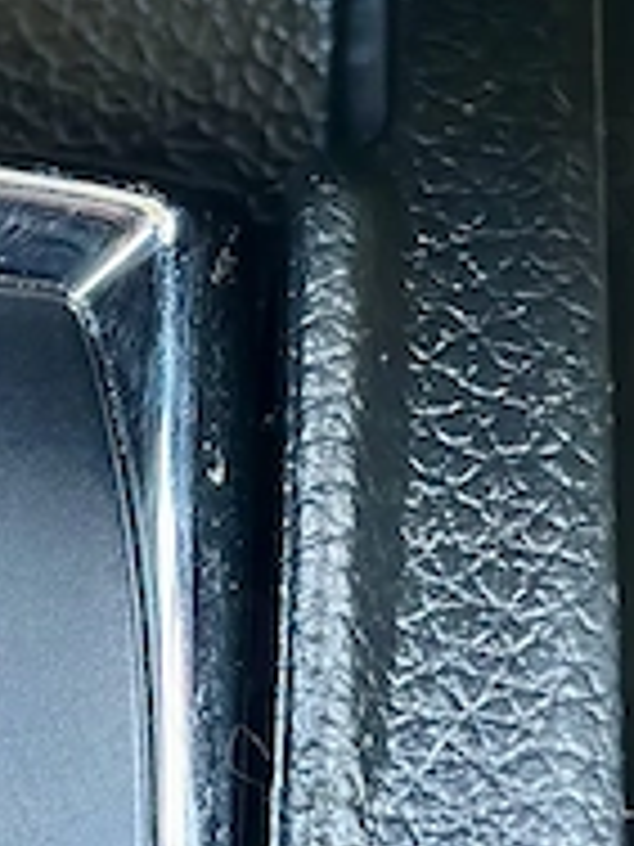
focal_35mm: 204
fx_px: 4982
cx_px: -94
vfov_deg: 9.7
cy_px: 130
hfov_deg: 7.2
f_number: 1.78
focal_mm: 6.86
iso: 125
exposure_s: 1/63
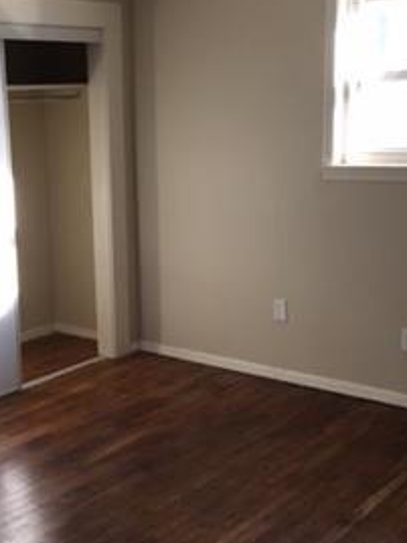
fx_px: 815
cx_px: 69
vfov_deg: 36.8
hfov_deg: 27.4
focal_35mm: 52
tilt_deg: -10.6
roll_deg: +2.9
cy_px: 282
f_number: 2.2
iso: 40
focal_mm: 4.15
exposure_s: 1/40
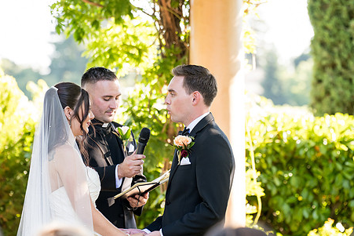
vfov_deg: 7.1
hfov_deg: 10.7
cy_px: 115
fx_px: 1898
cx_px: 173
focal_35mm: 193
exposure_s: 1/400
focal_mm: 150
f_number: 4
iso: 800
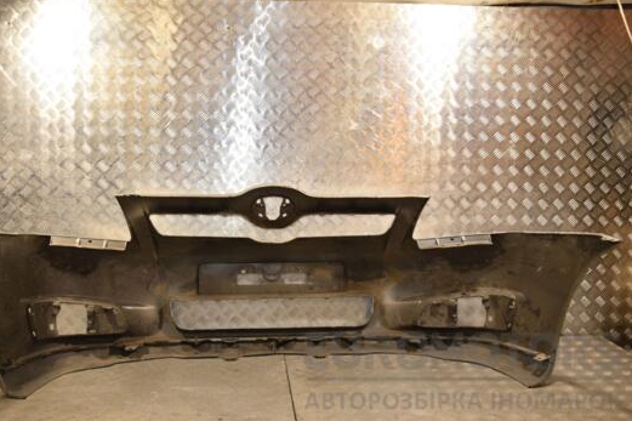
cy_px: 189
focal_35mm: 38
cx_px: 281
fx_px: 667
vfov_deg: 35.0
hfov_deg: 50.6
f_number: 5.6
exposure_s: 1/200
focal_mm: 22
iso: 800
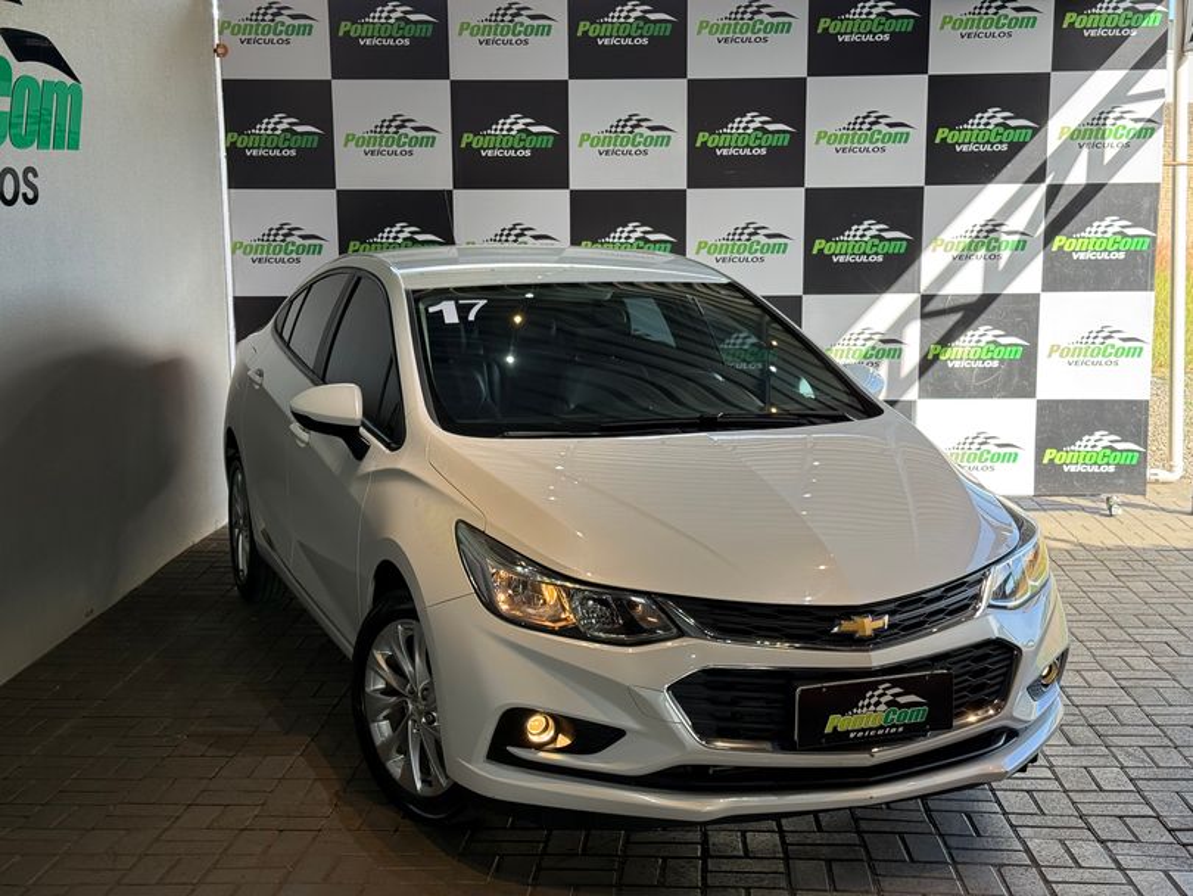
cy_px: 448
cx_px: 596
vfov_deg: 30.3
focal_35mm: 48
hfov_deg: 39.6
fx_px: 1655
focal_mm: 6.76
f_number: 1.78
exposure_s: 1/216
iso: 50
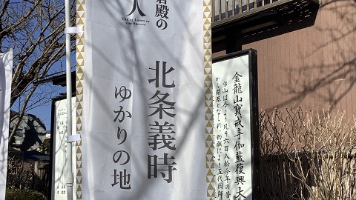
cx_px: 176
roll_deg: +0.2
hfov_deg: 44.6
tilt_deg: +8.9
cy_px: 132
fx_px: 434
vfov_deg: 25.8
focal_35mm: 46
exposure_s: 1/2632
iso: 25
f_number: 2.4
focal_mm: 3.3
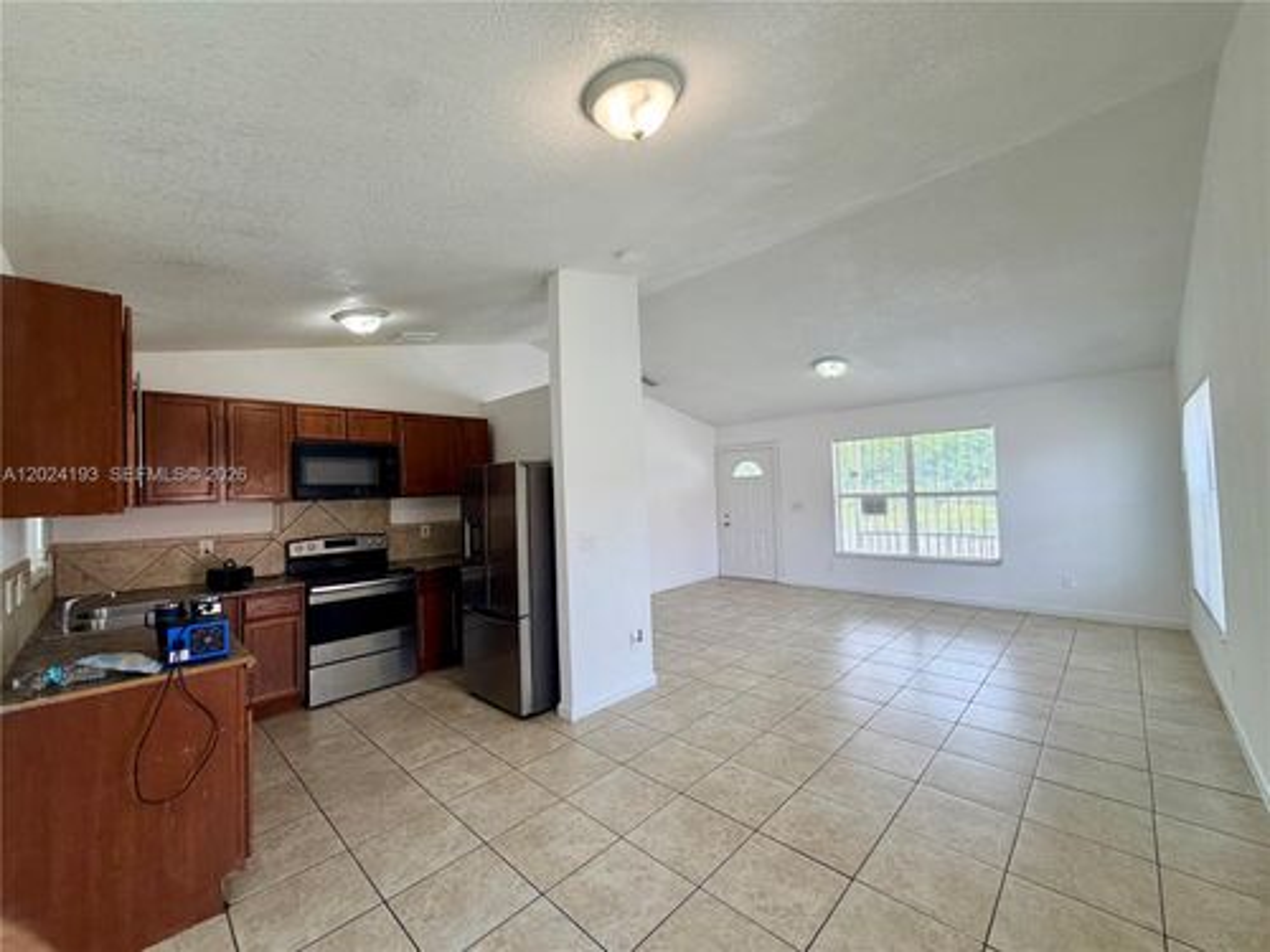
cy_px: 476
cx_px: 635
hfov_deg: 102.1
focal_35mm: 14
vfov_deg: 85.7
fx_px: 514
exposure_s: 1/120
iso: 125
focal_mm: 2.22
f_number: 2.2
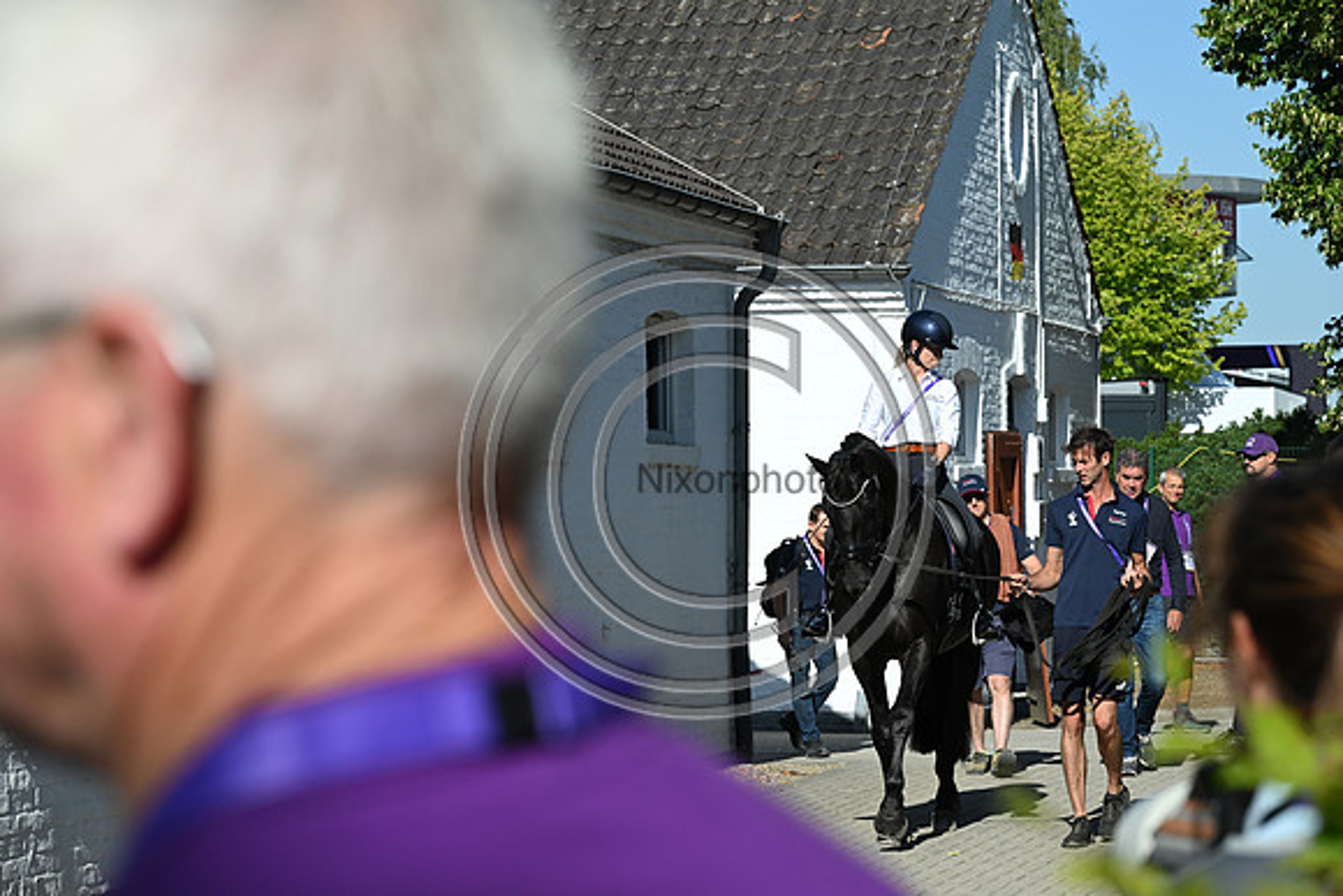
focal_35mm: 120
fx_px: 4478
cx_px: 672
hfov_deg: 17.1
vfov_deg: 11.4
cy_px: 448
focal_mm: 120
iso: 560
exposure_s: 1/1600
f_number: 9
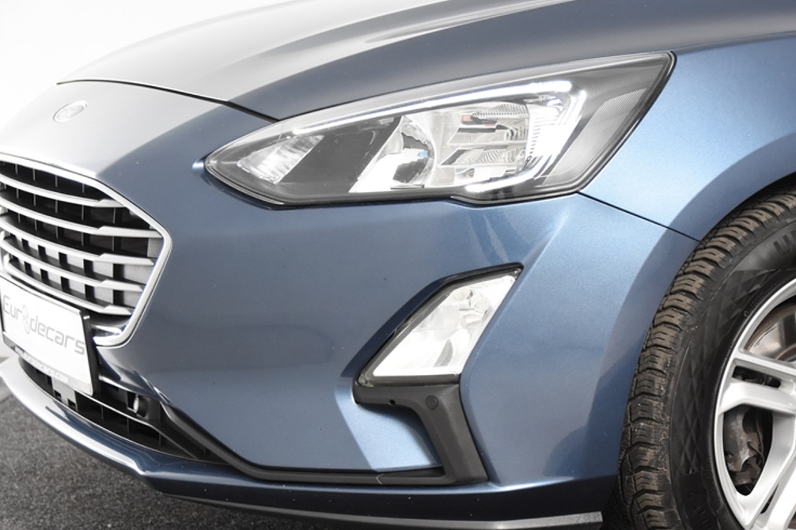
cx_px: 540
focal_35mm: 71
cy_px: 353
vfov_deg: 19.1
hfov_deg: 28.3
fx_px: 1569
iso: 1600
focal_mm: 34
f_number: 4
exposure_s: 1/60
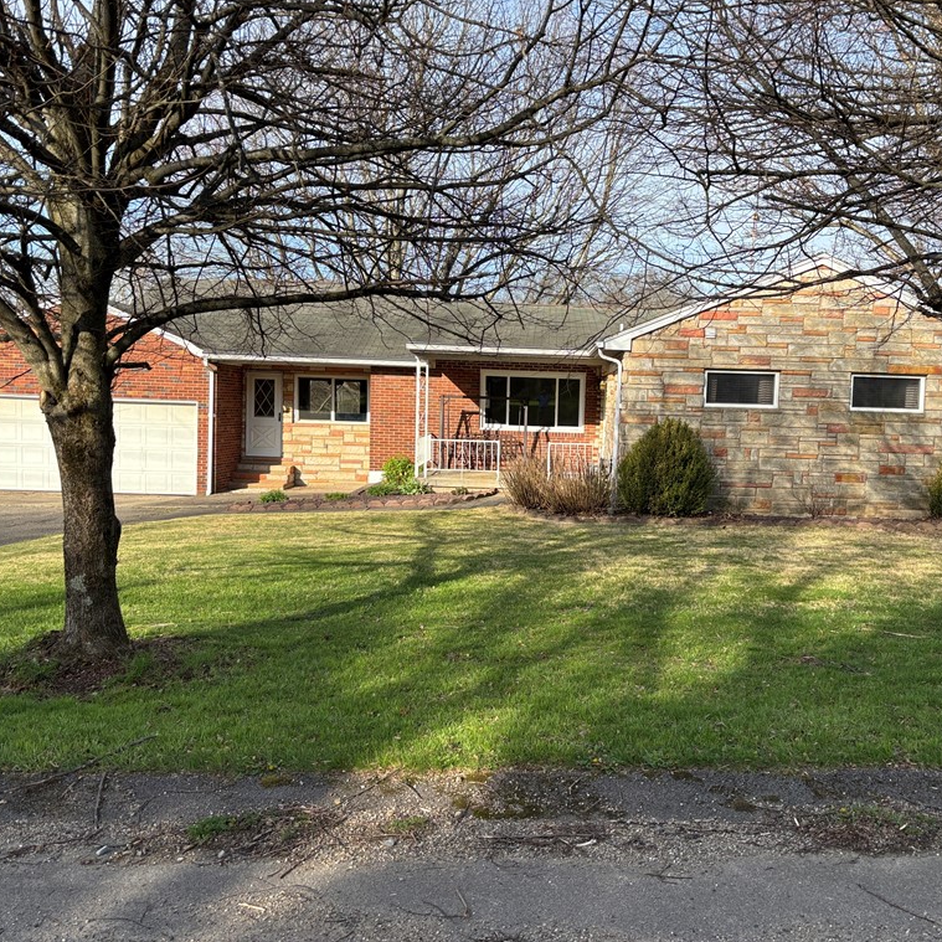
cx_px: 539
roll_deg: -2.0
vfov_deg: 52.5
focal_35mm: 31
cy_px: 468
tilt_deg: -4.2
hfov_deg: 52.3
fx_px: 954
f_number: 1.6
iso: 50
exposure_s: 1/1381
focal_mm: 5.96
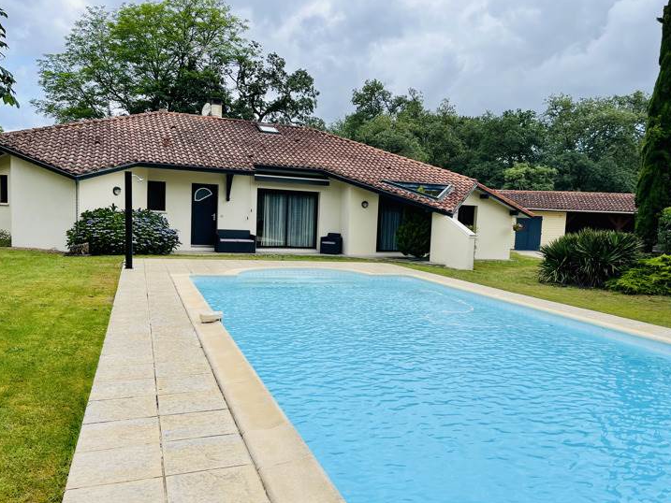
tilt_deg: -5.1
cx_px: 369
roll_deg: -1.9
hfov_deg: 61.5
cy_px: 262
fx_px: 562
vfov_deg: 48.2
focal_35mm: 29
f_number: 1.6
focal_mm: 5.1
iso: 50
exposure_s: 1/2688
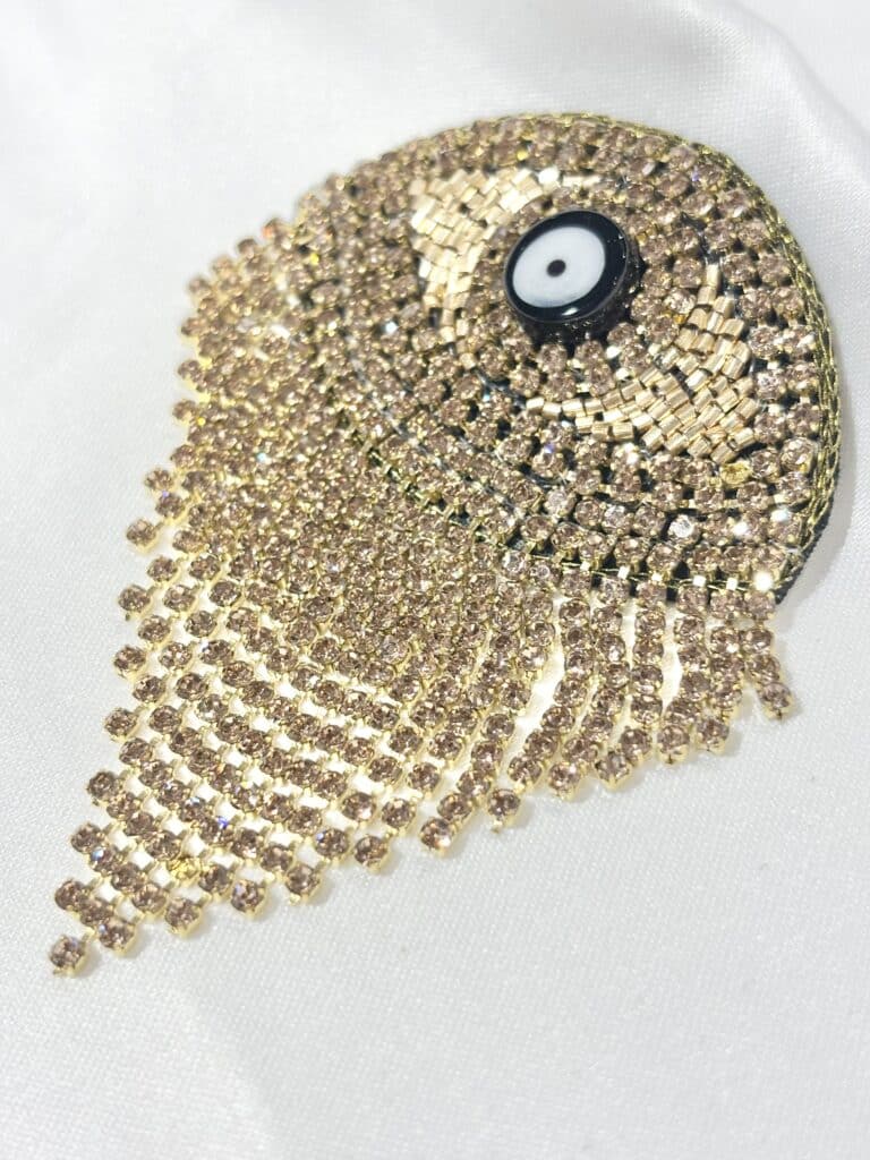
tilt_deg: -48.0
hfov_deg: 28.0
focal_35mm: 52
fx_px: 1743
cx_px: 435
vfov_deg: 36.8
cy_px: 580
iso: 25
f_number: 1.6
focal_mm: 5.96
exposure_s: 1/100
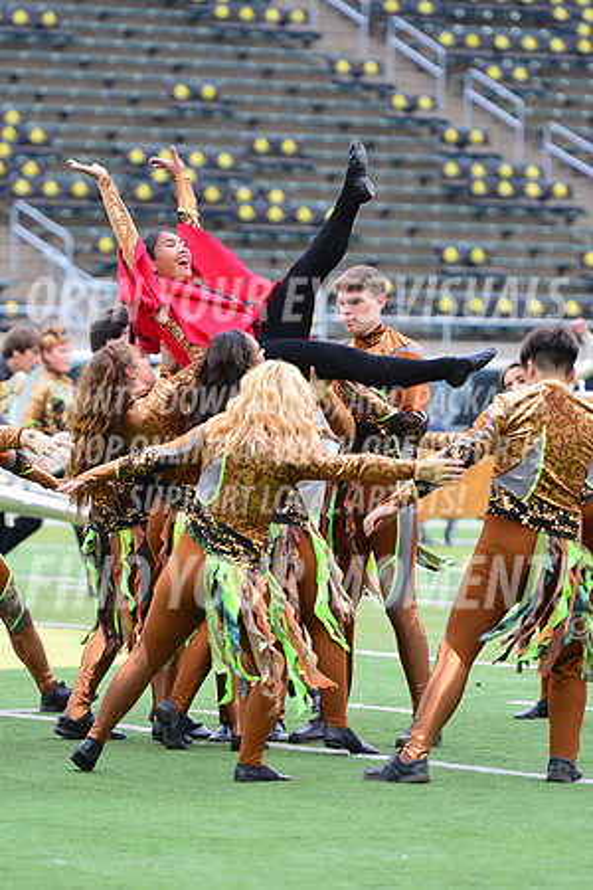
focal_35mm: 230
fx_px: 5682
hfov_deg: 6.0
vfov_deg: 9.0
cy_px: 445
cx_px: 296
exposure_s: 1/320
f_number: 4.5
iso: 640
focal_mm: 230
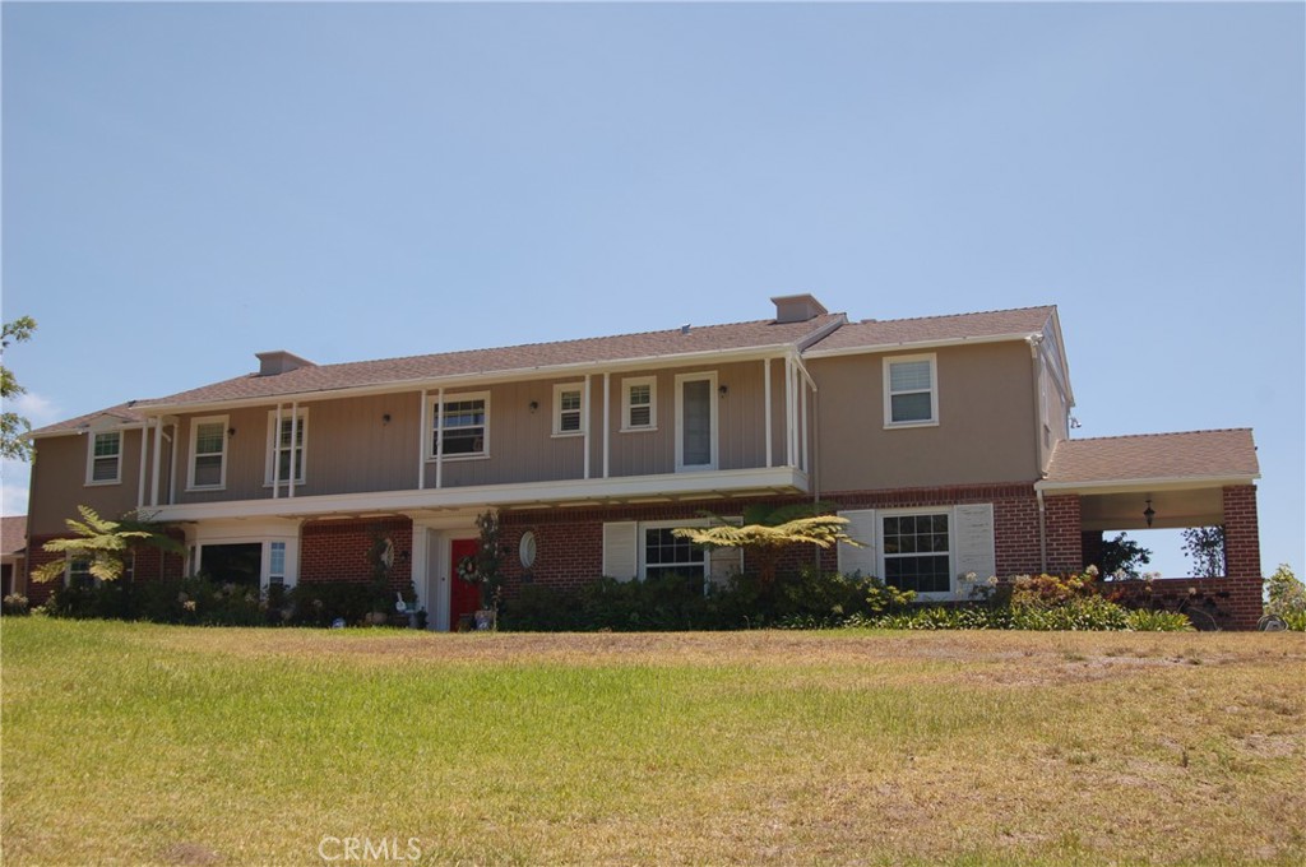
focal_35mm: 36
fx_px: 1304
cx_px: 653
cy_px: 434
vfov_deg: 36.8
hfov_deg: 53.2
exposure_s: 1/500
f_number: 7.1
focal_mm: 24
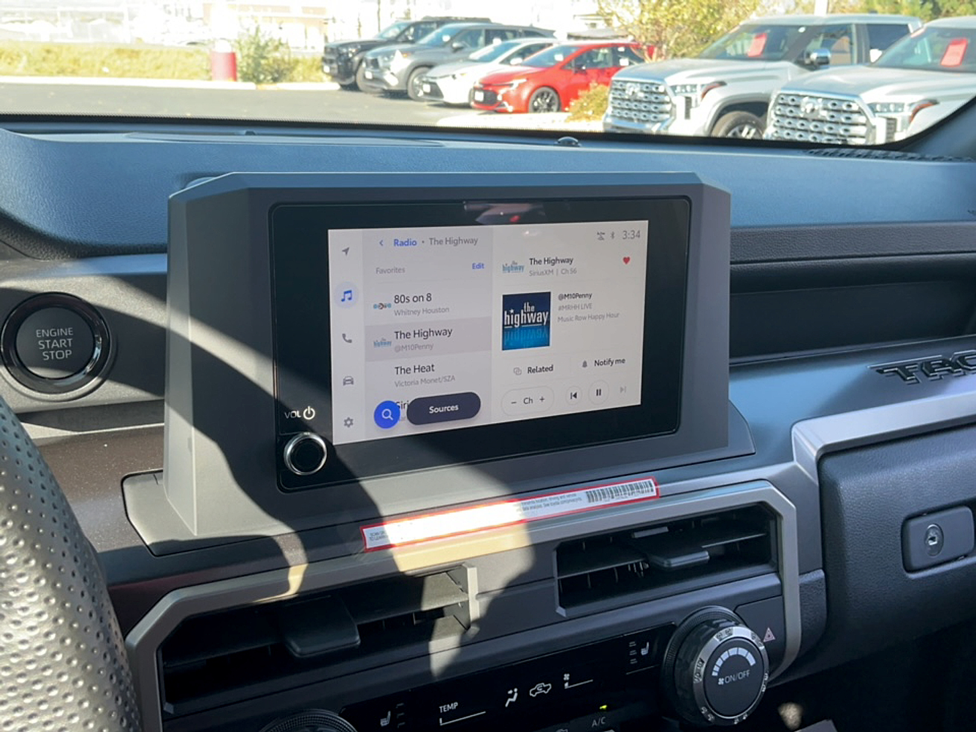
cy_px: 366
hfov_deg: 60.0
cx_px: 488
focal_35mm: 30
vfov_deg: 46.8
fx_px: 846
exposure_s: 1/100
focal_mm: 3
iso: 20
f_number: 1.8
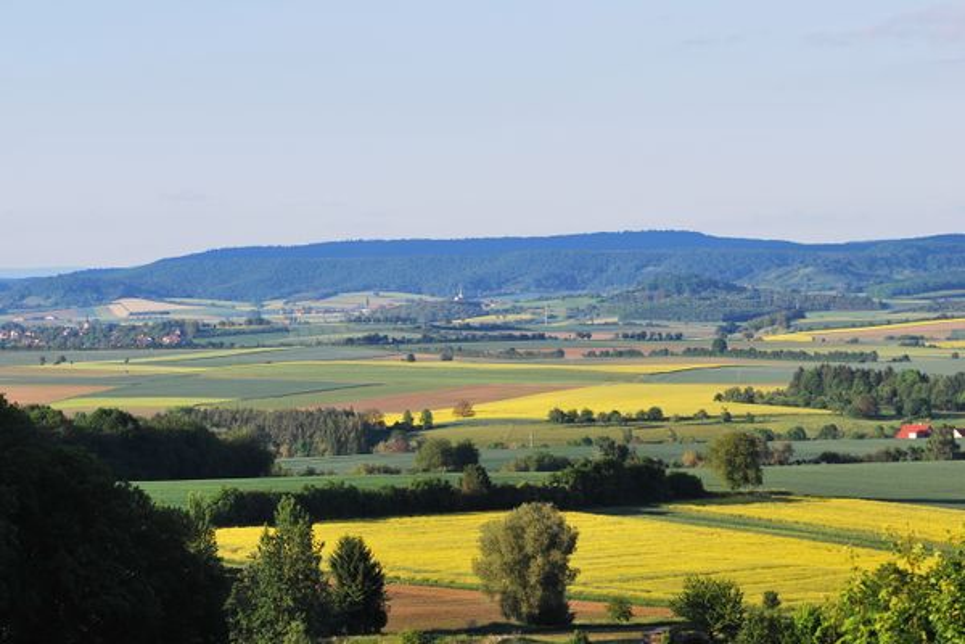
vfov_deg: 8.7
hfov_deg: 13.0
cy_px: 322
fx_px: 4222
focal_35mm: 158
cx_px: 482
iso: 200
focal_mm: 105
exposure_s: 1/640
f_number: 6.3
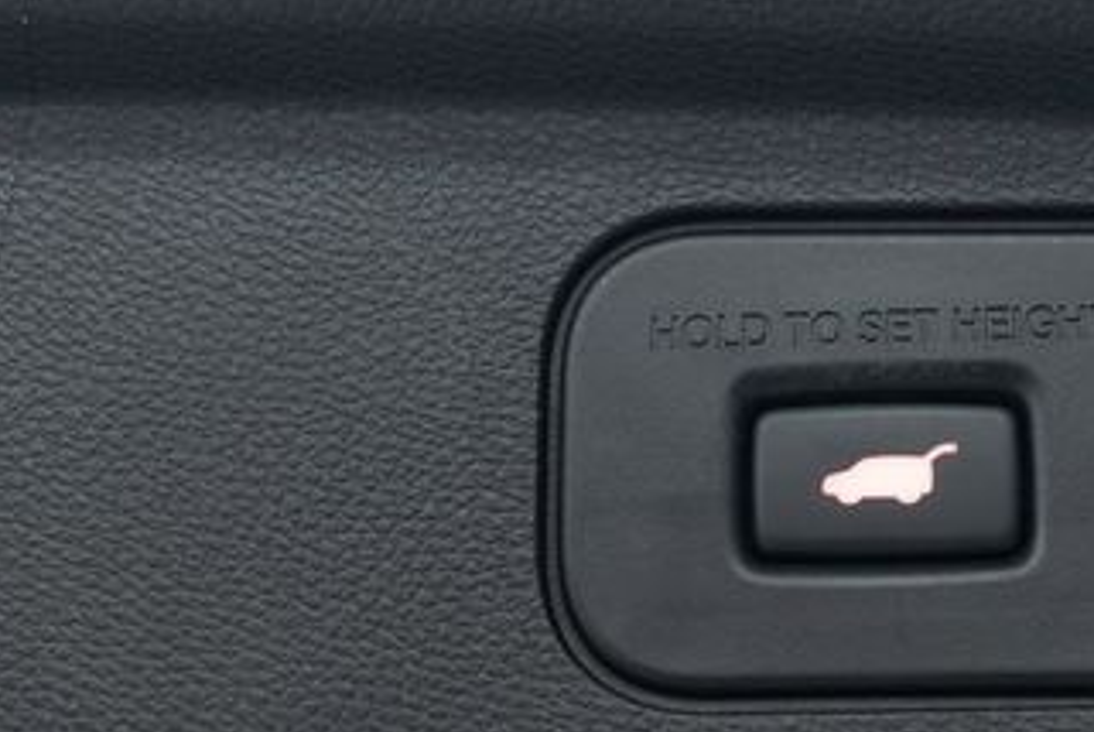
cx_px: 889
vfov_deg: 16.3
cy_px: 481
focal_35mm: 84
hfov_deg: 23.8
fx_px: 2555
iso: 500
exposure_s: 1/40
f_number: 3.2
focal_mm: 28
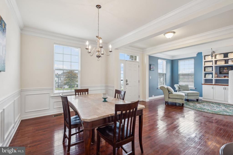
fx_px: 107
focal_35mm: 16
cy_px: 78
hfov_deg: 95.0
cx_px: 116
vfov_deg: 72.1
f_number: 6.3
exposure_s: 1/5
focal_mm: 16.5
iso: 125
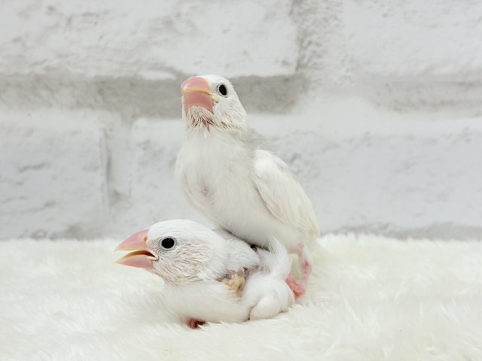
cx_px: 241
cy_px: 180
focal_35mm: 52
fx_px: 724
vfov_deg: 28.0
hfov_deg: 36.8
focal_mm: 5.96
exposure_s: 1/100
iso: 50
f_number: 1.6
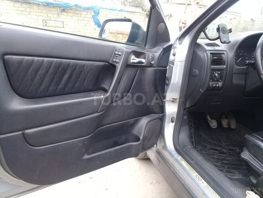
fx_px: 236
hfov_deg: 58.4
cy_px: 99
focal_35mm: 31
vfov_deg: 45.4
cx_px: 132
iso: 50
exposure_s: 1/60
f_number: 2.2
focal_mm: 3.3
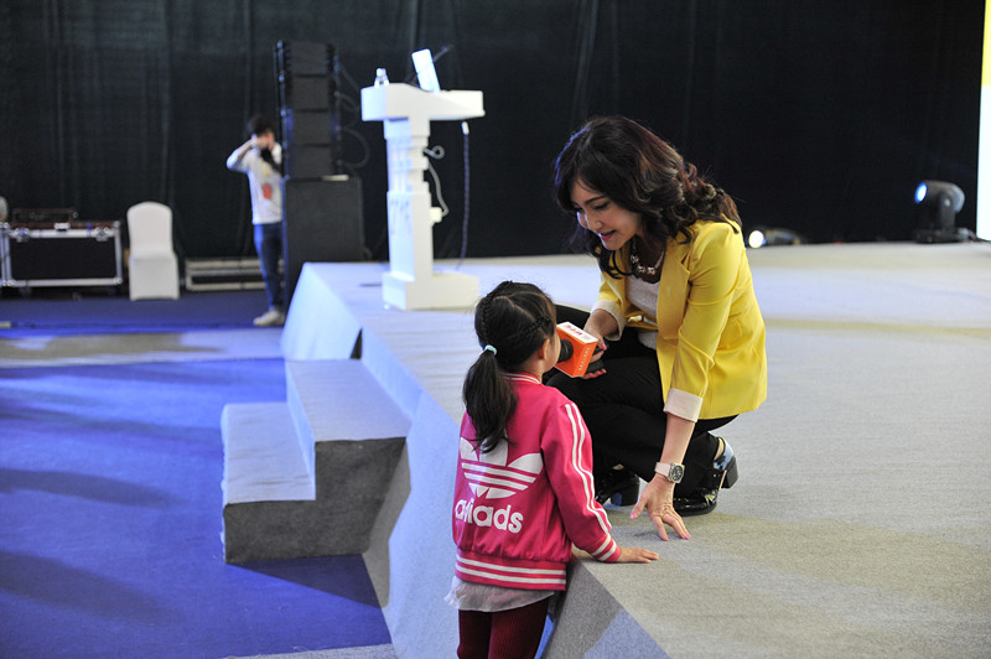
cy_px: 330
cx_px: 496
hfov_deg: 31.0
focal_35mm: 65
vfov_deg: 20.9
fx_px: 1788
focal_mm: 65
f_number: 4
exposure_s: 1/100
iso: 1600
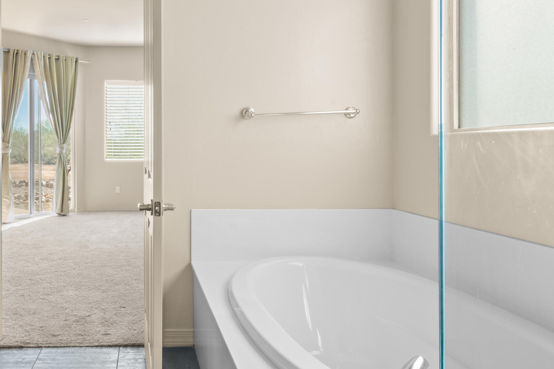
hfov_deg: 59.2
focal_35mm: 30
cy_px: 142
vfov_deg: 43.3
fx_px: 461
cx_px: 150
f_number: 22
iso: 100
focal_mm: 16
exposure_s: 2
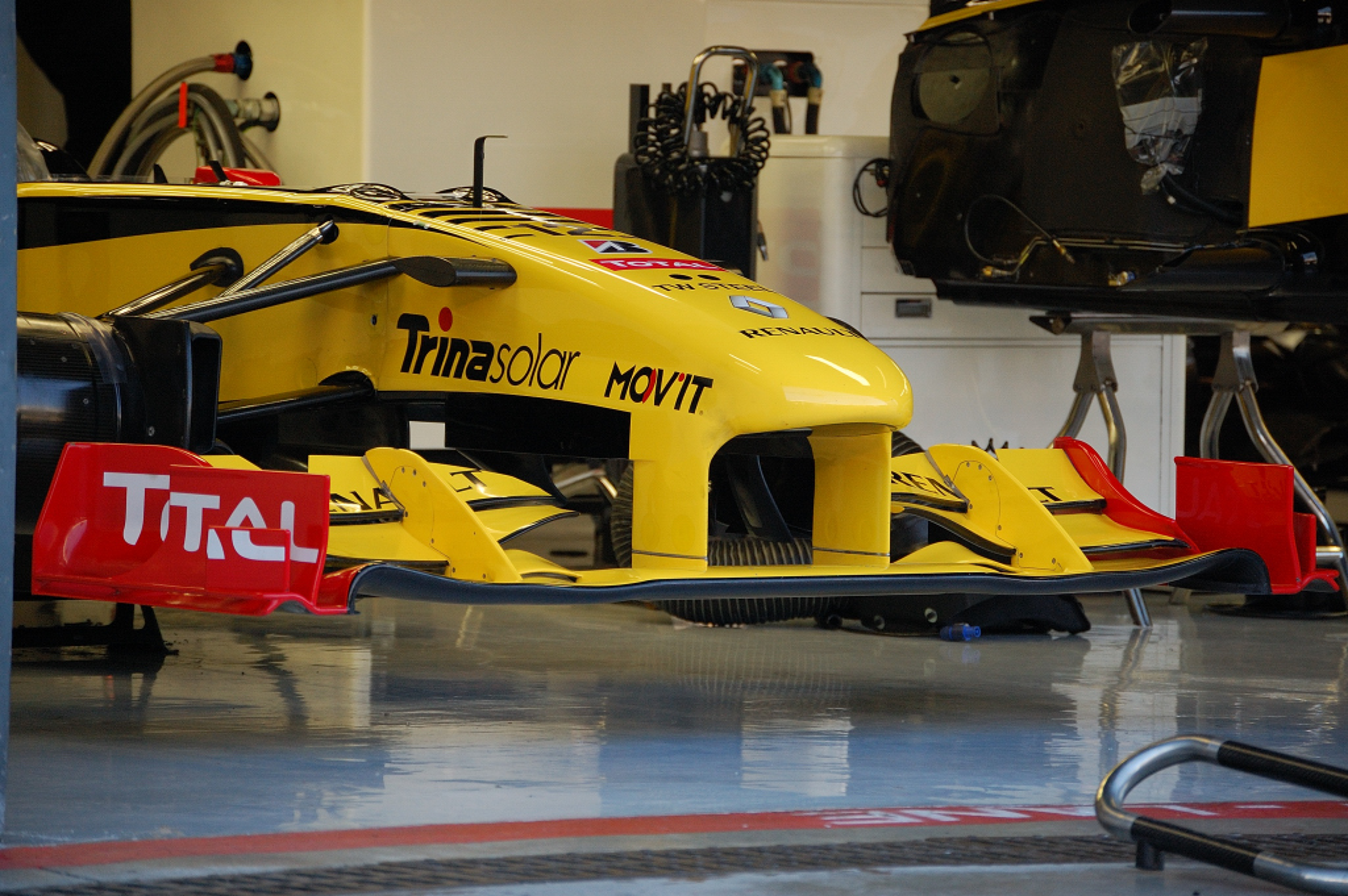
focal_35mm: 180
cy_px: 448
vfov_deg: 7.6
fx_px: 6734
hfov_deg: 11.4
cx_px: 674
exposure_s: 1/320
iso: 800
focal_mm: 120
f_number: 5
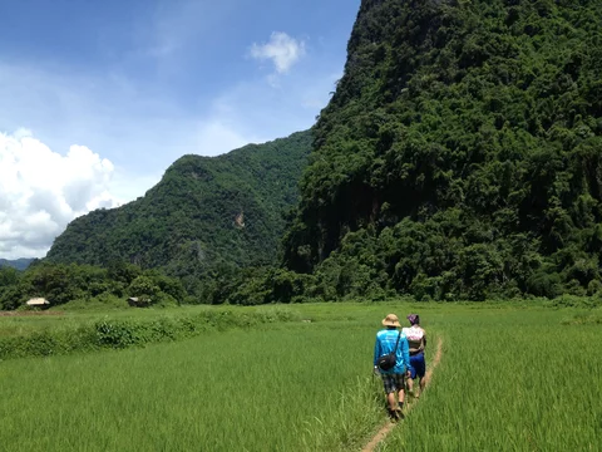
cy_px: 226
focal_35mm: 35
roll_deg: +1.1
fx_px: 609
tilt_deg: +8.6
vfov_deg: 40.7
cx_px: 301
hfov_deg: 52.6
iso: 50
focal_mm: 4.28
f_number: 2.4
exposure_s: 1/1453
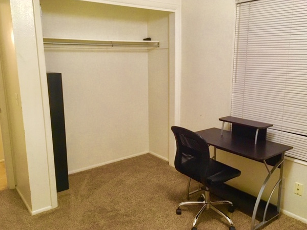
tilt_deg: -12.4
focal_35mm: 31
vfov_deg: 45.4
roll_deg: +1.3
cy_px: 114
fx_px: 275
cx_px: 159
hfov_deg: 58.3
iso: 250
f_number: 2.2
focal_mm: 4.15
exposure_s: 1/15
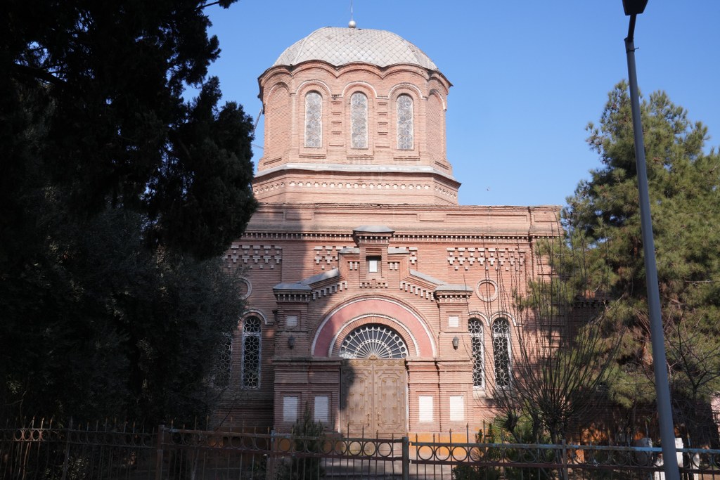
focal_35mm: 32
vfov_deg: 41.1
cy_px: 240
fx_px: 640
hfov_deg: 58.7
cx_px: 360
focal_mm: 32
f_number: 16
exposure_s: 1/200
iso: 500
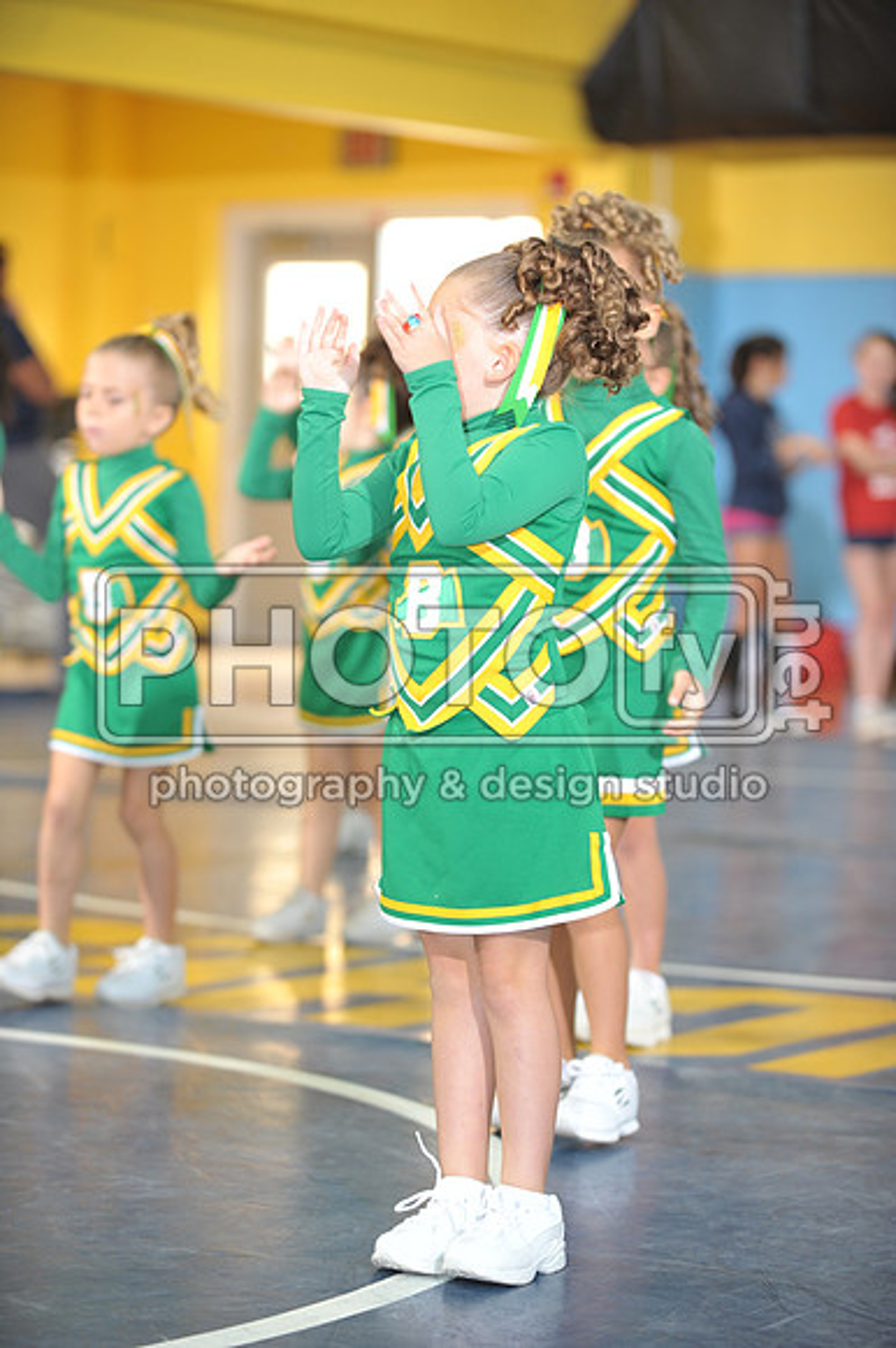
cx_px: 448
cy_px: 674
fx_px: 3812
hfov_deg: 13.4
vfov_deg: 20.0
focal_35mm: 102
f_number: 2.8
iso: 500
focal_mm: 102
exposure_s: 1/100
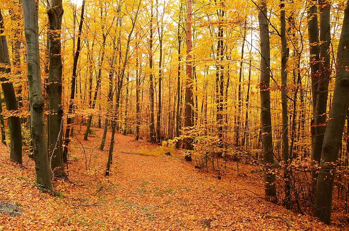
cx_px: 174
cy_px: 116
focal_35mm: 27
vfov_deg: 47.7
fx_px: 261
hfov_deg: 67.5
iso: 1000
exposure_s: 1/40
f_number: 11
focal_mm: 18
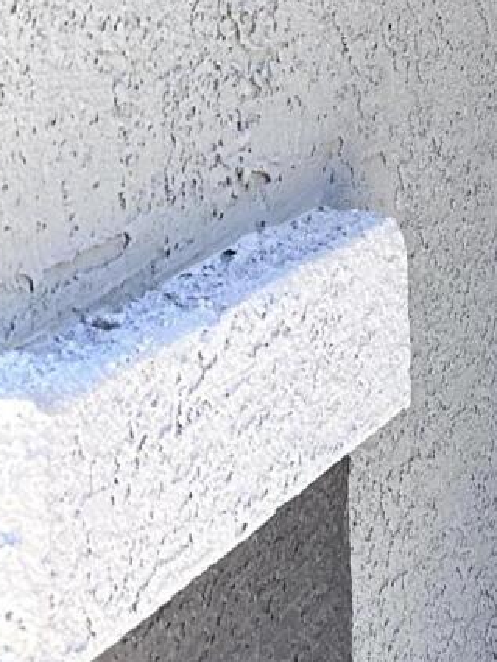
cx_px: 1095
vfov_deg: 16.6
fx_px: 2162
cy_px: -168
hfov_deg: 11.4
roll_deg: +1.2
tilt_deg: +0.2
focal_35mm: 113
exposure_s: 1/555
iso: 80
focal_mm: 6.86
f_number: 1.78
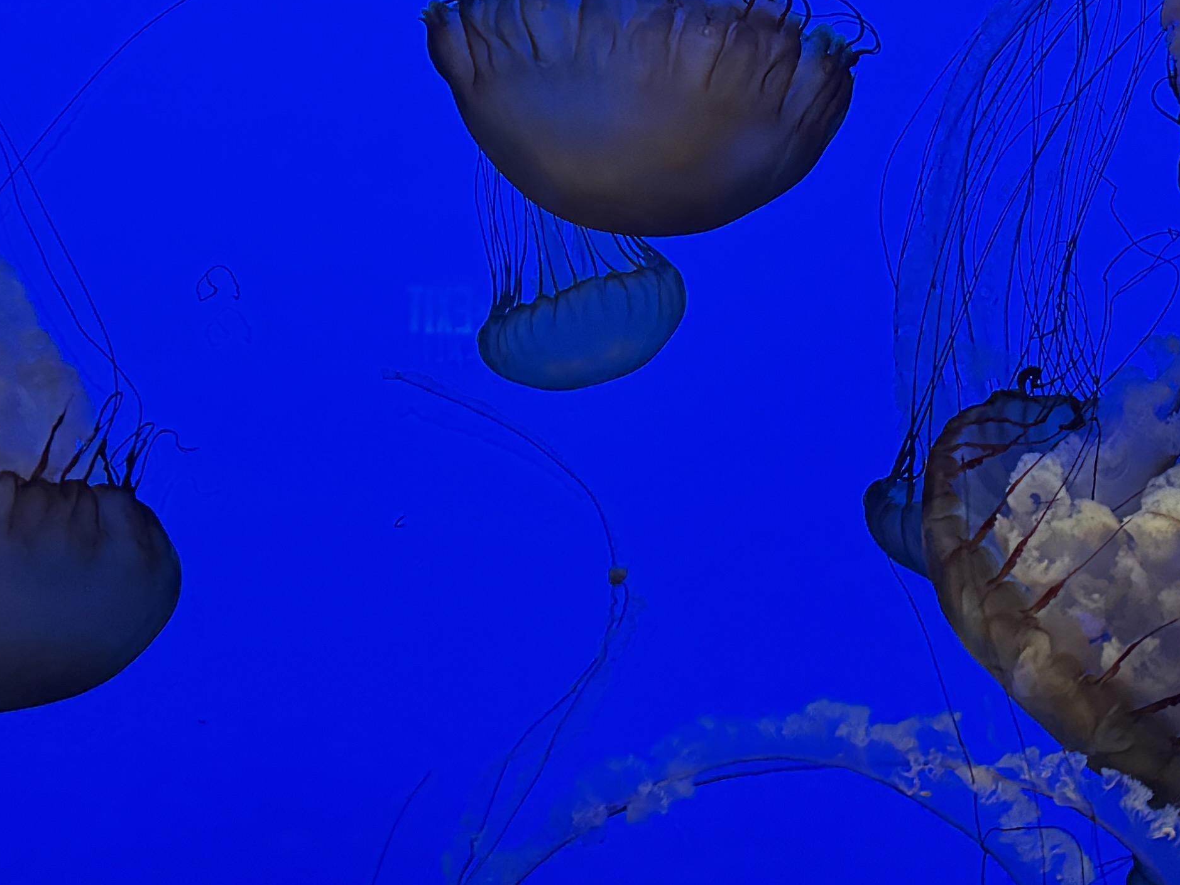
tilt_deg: +12.1
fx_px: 2488
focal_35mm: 73
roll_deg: -0.3
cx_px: 719
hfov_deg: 26.6
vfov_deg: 19.9
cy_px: 163
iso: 800
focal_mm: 6.76
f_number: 1.78
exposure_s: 1/40
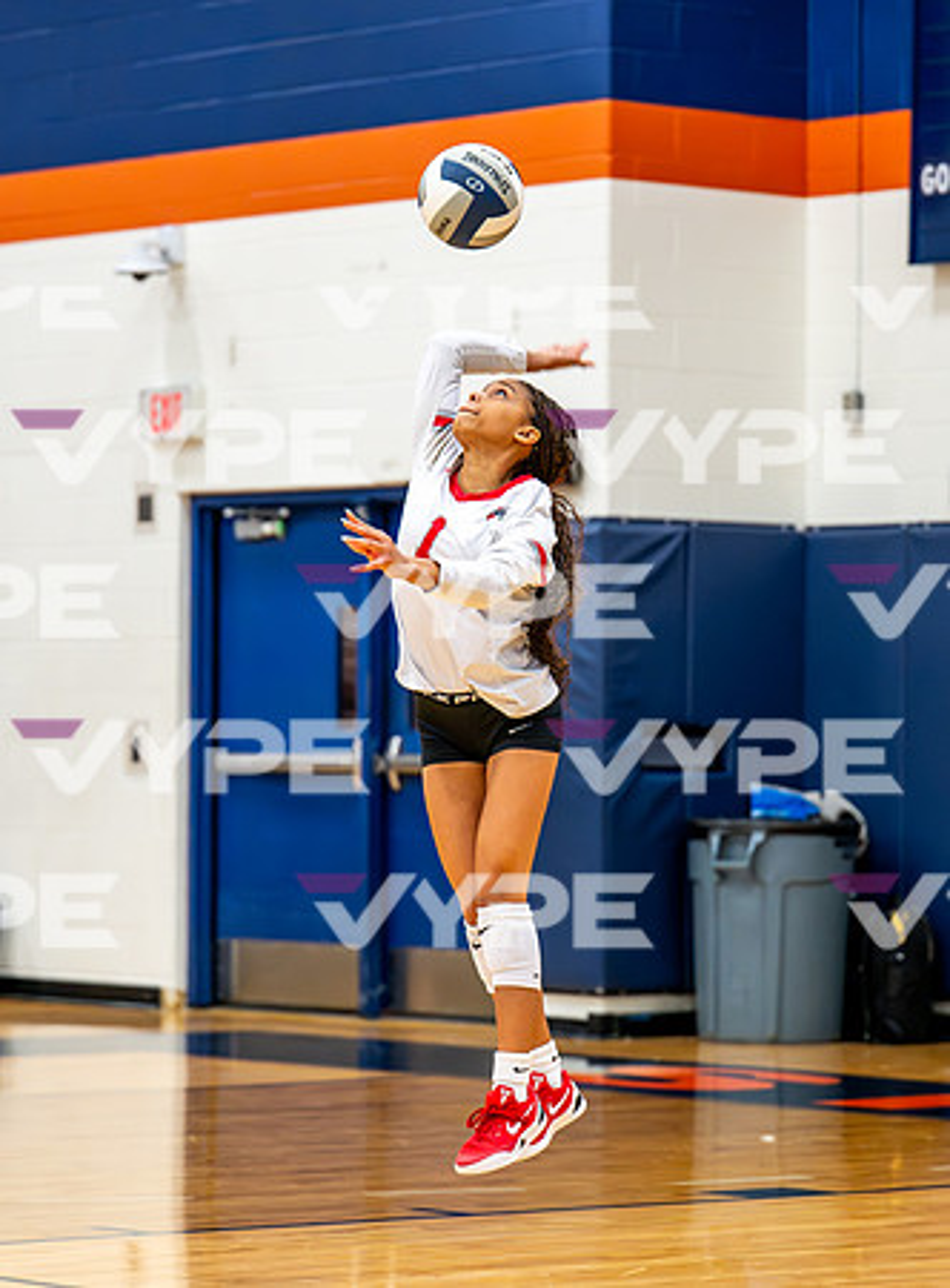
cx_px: 428
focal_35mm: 147
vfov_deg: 13.5
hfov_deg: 10.0
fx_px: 5447
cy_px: 617
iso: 4000
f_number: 2.8
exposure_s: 1/800
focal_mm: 95
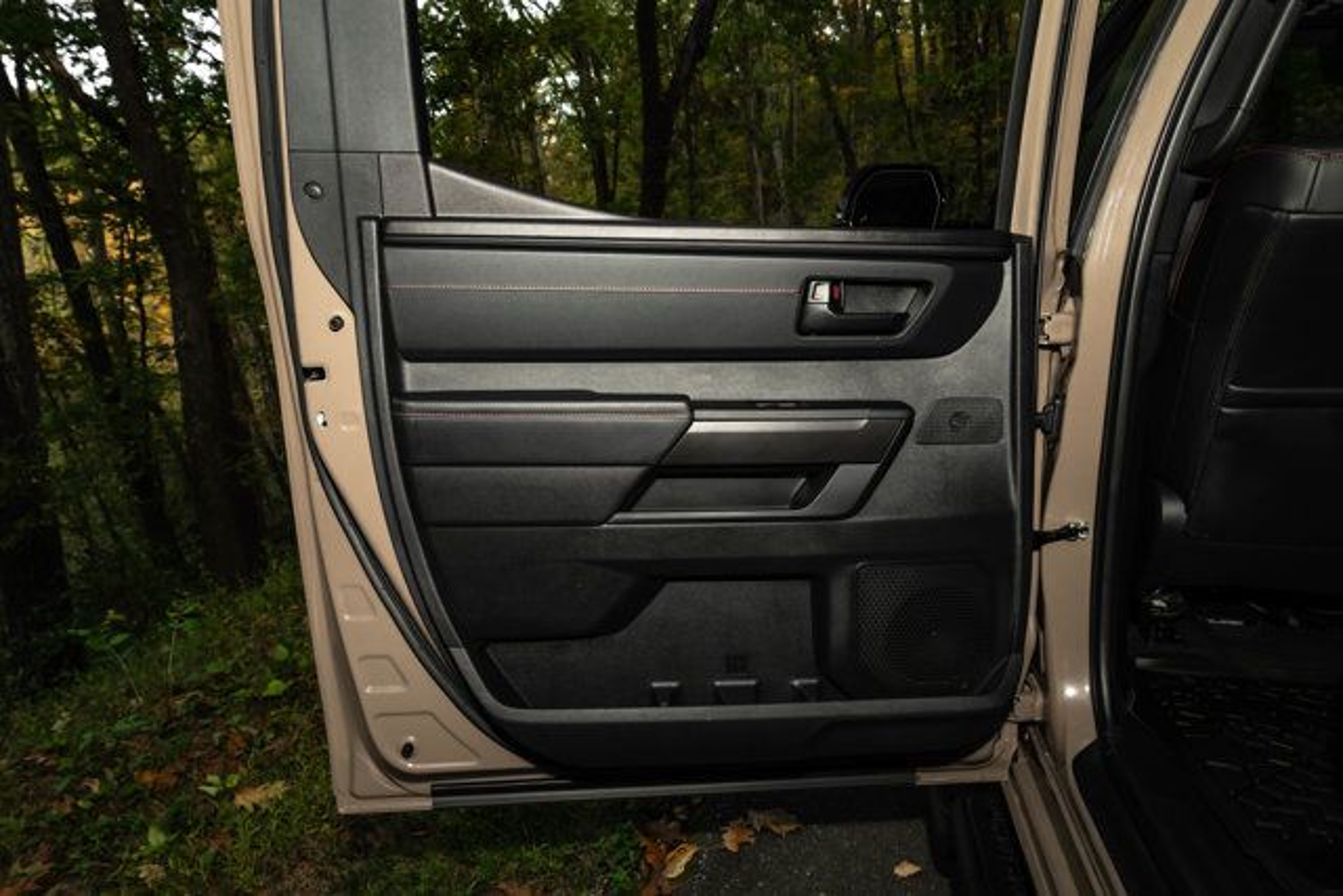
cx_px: 672
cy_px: 448
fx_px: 895
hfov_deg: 73.7
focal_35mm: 24
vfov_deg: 53.2
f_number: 10
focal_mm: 24
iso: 800
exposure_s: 1/200
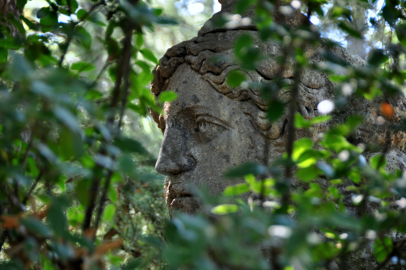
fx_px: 3379
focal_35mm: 300
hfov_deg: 6.9
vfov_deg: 4.6
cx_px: 203
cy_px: 135
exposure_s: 1/50
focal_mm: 200
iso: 200
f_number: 5.6
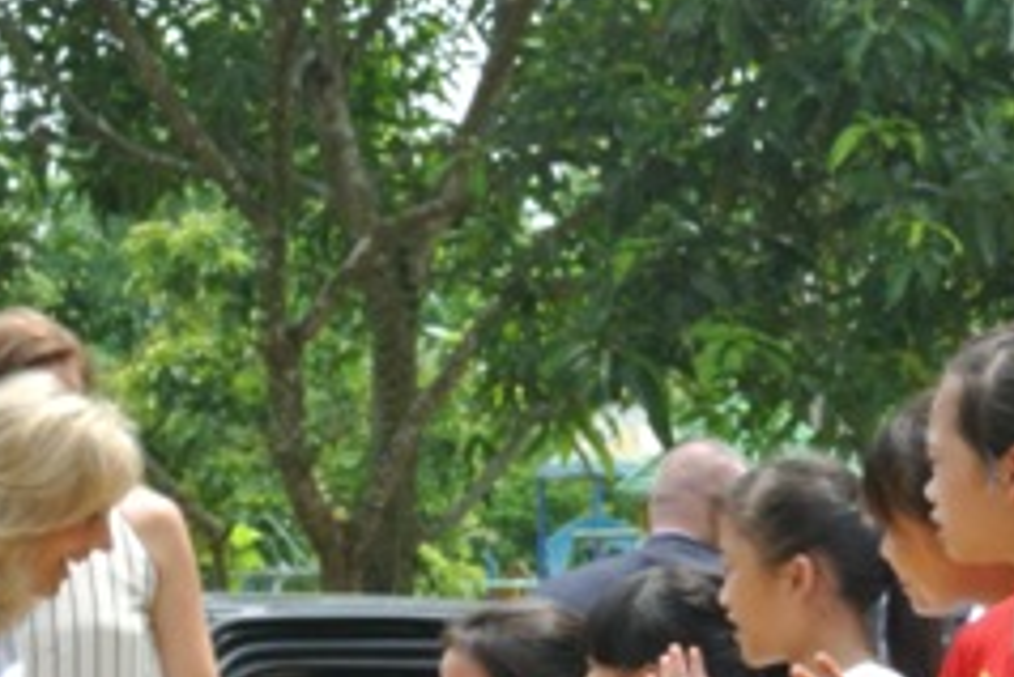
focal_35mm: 181
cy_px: 590
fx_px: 5101
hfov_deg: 11.3
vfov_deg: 7.6
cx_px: 769
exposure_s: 1/125
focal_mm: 27.5
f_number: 5.6
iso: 400
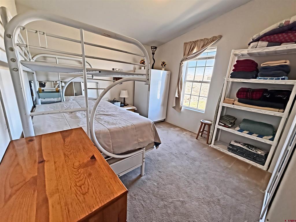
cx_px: 148
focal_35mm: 14
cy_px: 111
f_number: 2.2
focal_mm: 2.22
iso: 200
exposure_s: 1/60
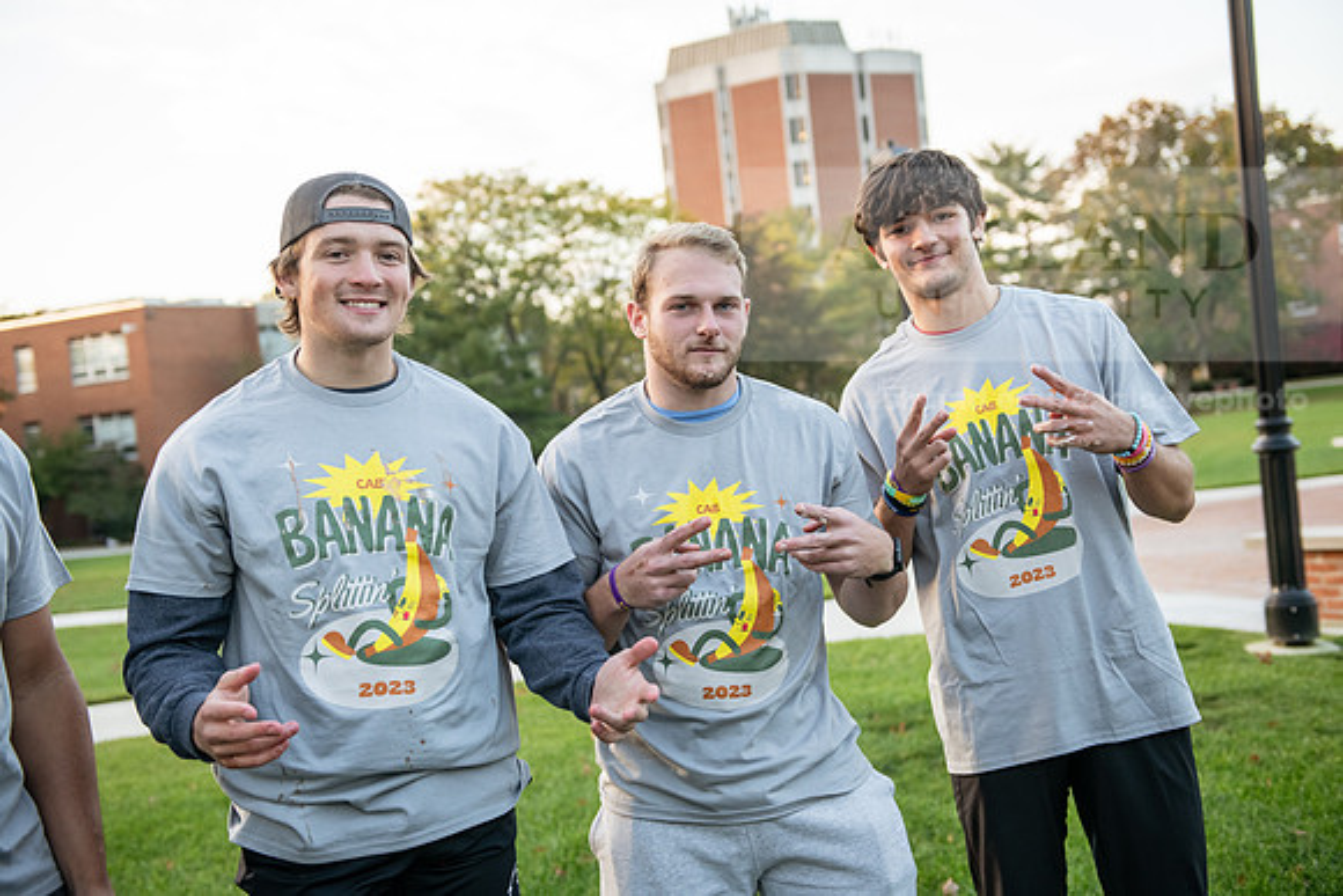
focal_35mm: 45
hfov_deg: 43.6
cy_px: 448
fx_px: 1679
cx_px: 672
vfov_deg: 29.9
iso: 800
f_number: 3.2
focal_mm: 45
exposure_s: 1/320
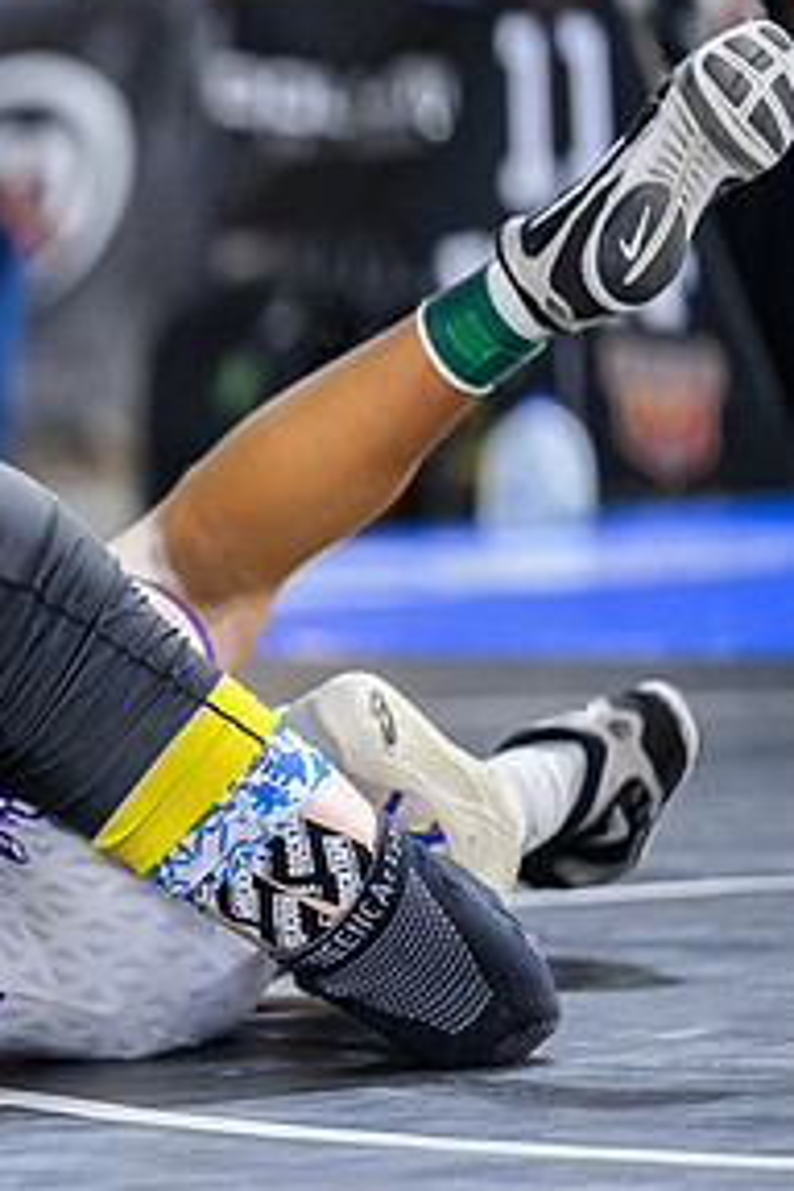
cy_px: 571
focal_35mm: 321
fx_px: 10619
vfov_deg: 6.4
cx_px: -503
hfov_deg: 4.3
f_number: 2.8
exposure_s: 1/800
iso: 4000
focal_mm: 145
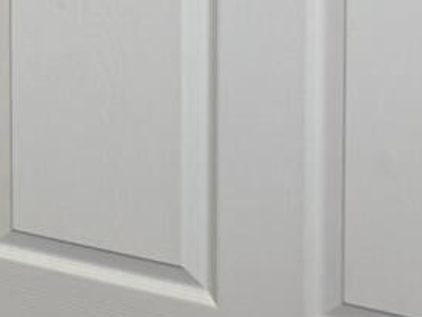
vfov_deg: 7.6
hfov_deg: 8.7
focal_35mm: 182
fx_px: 2221
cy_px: -437
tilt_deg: -4.9
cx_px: -891
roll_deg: +2.4
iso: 100
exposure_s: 1/120
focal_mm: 6.76
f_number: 1.78
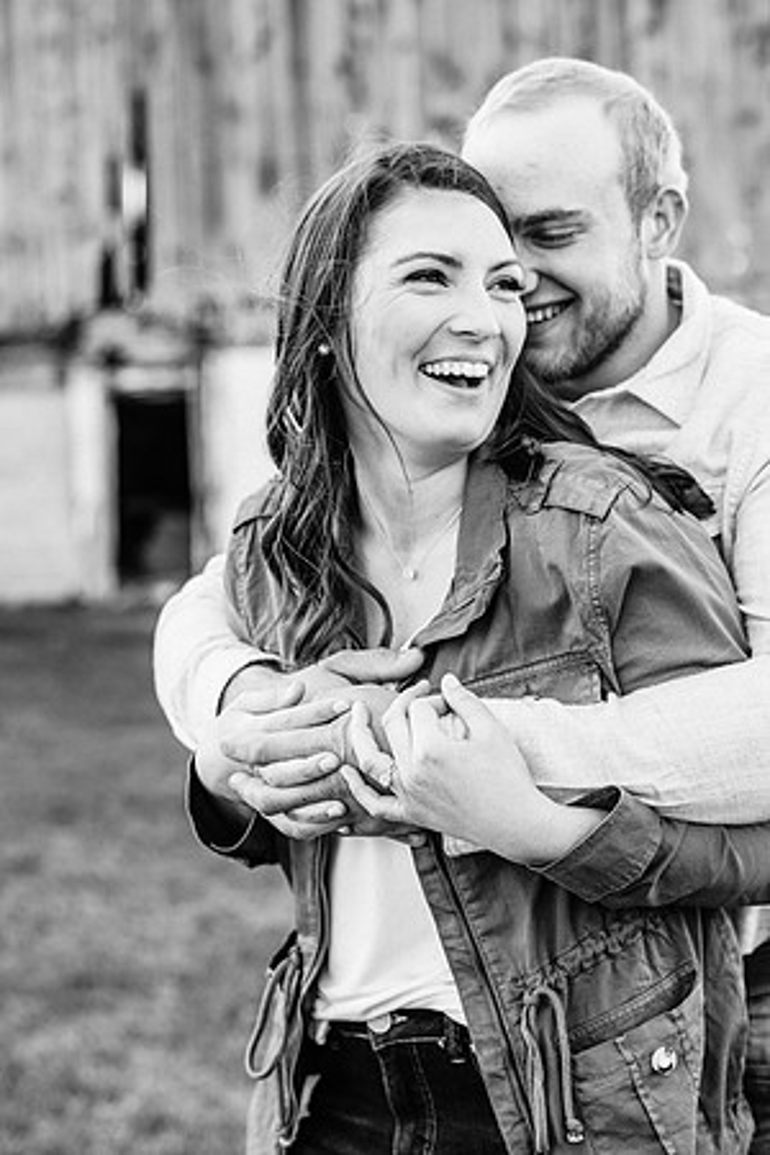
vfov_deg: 34.5
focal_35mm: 58
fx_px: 1861
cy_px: 578
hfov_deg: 23.4
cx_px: 385
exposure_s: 1/640
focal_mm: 58
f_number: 3.2
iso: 200
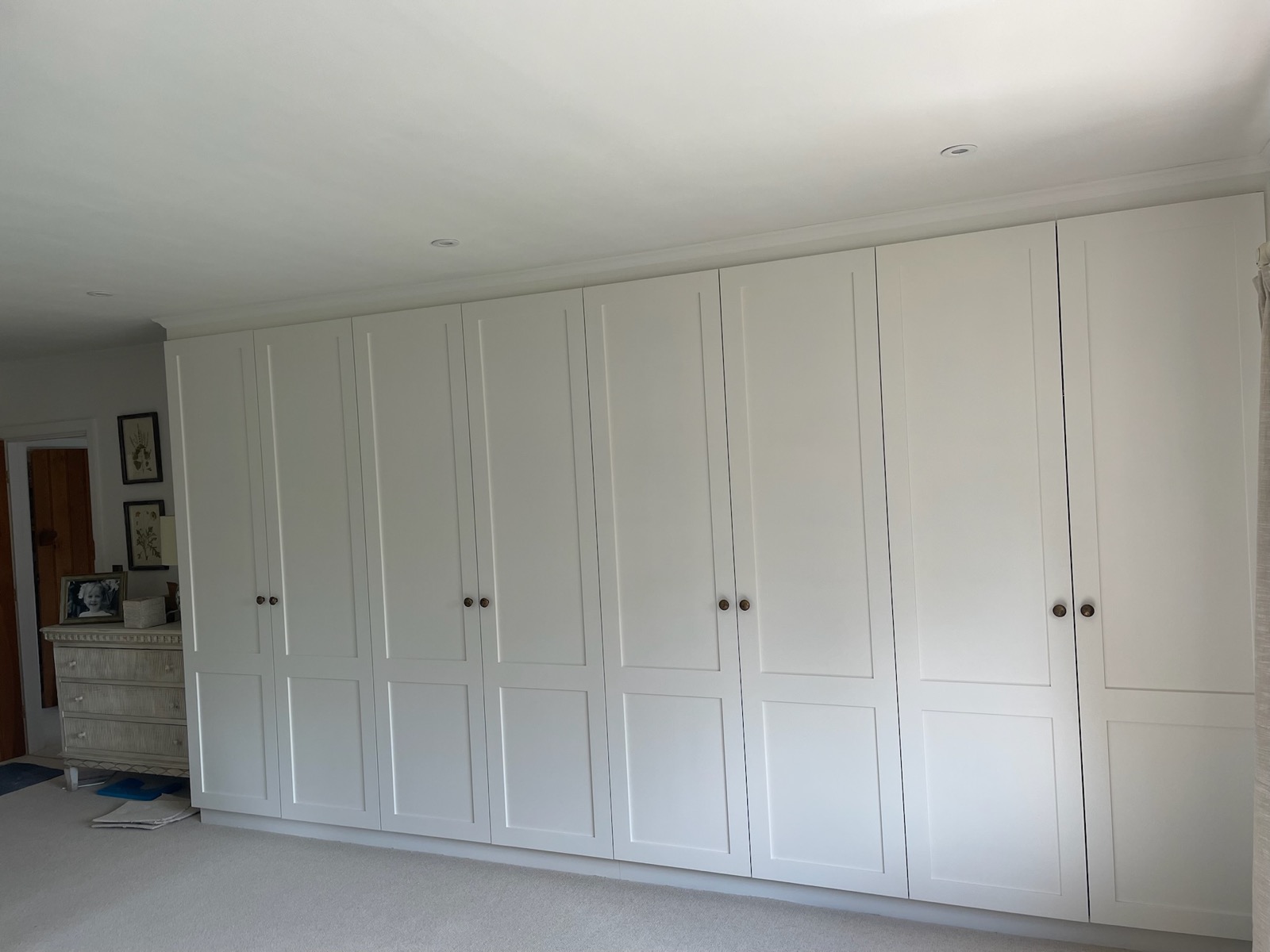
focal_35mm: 26
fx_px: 954
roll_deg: +3.4
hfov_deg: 67.3
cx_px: 635
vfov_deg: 53.1
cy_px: 476
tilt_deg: -2.0
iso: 32
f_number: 1.6
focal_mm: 4.2
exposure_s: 1/121
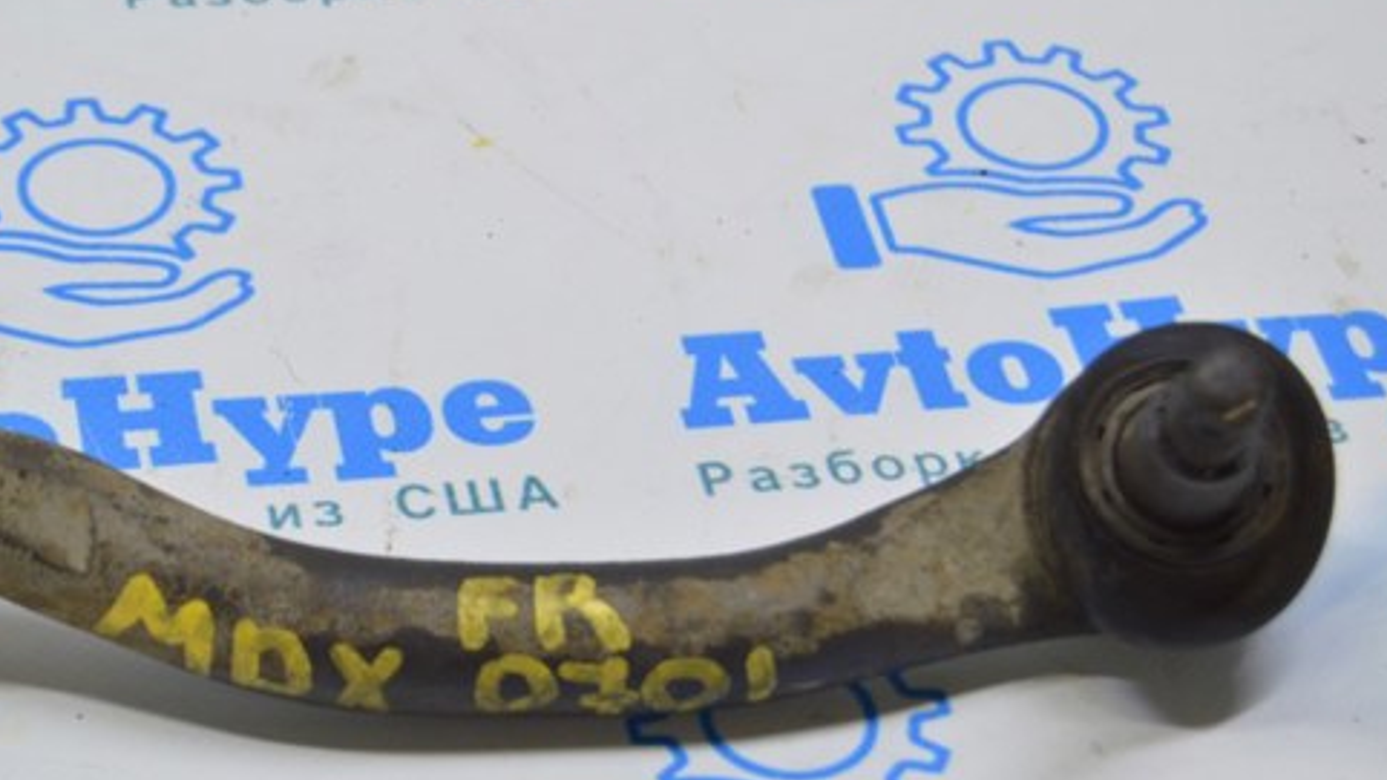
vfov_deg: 10.6
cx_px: 504
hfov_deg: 18.6
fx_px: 4218
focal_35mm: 115
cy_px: 482
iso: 400
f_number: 5.6
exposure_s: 1/20
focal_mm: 55
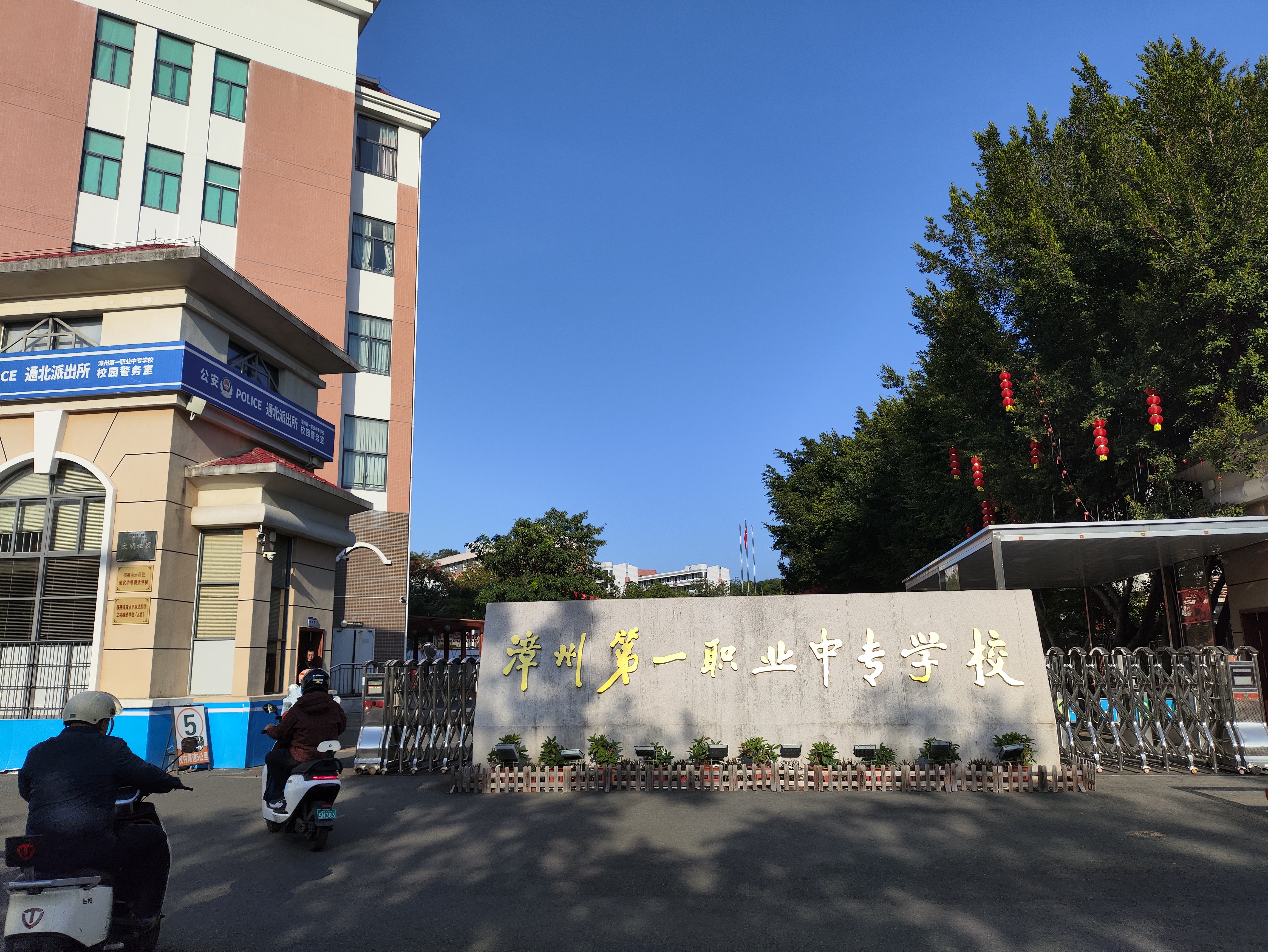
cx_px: 634
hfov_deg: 71.6
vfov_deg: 56.9
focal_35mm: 24
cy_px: 476
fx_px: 879
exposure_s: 1/2456
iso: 50
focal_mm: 4.68
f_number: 1.8
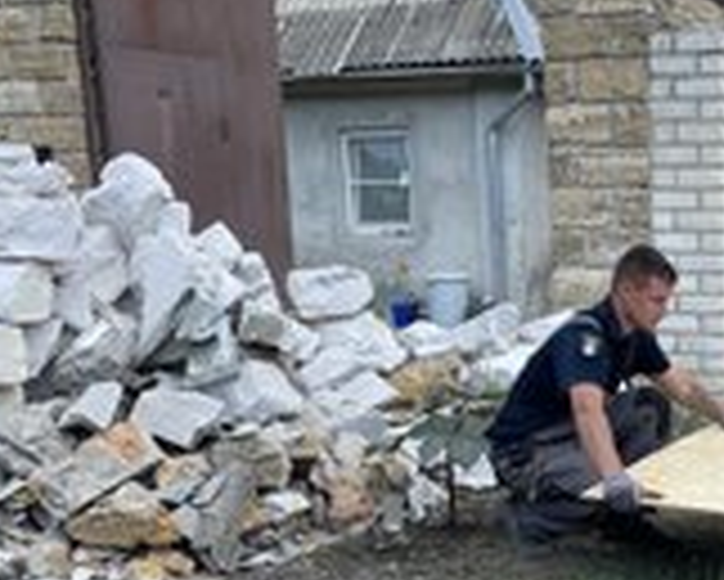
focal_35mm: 63
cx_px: 697
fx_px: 1351
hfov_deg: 28.4
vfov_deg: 23.7
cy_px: 499
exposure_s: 1/955
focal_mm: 4.2
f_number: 1.6
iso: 32
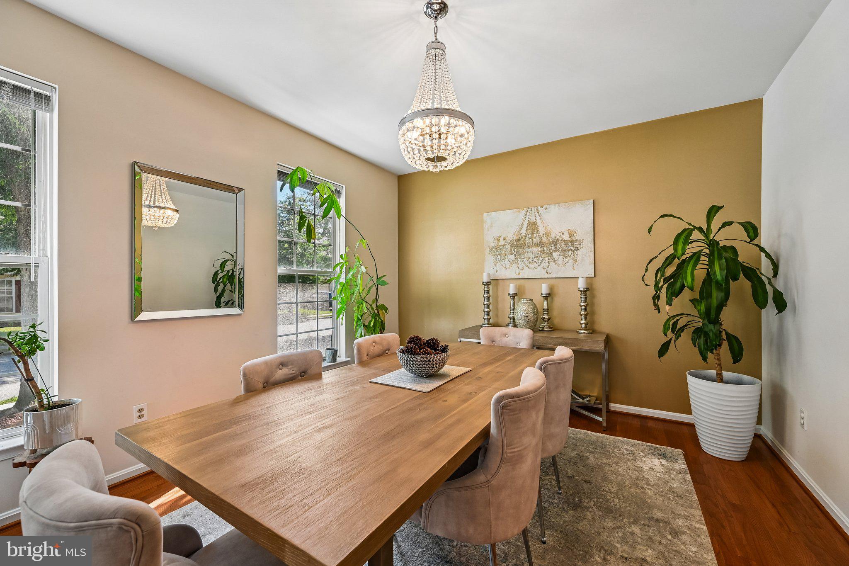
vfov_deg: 81.2
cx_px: 424
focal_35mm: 14
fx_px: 330
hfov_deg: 104.3
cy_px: 283
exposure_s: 1/15
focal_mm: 14
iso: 160
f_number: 8
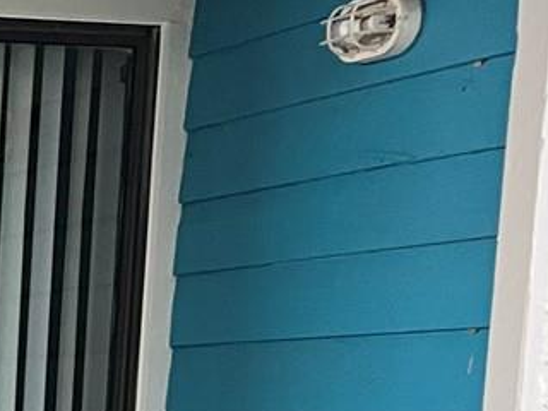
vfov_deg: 10.9
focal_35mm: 130
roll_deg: +0.0
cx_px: -683
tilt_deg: -7.0
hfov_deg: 12.5
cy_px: 670
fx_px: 2058
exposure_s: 1/60
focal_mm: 5.7
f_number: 1.5
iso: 160
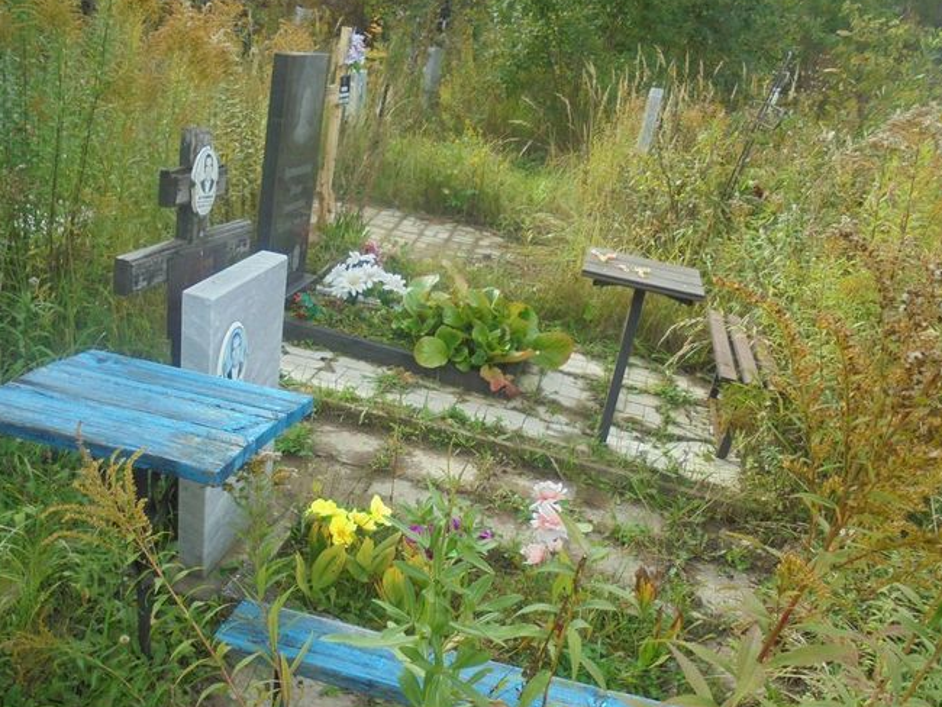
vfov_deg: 44.0
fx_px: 871
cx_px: 383
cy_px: 416
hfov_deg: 56.4
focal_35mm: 32
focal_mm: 4.6
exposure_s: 1/250
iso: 100
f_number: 3.5
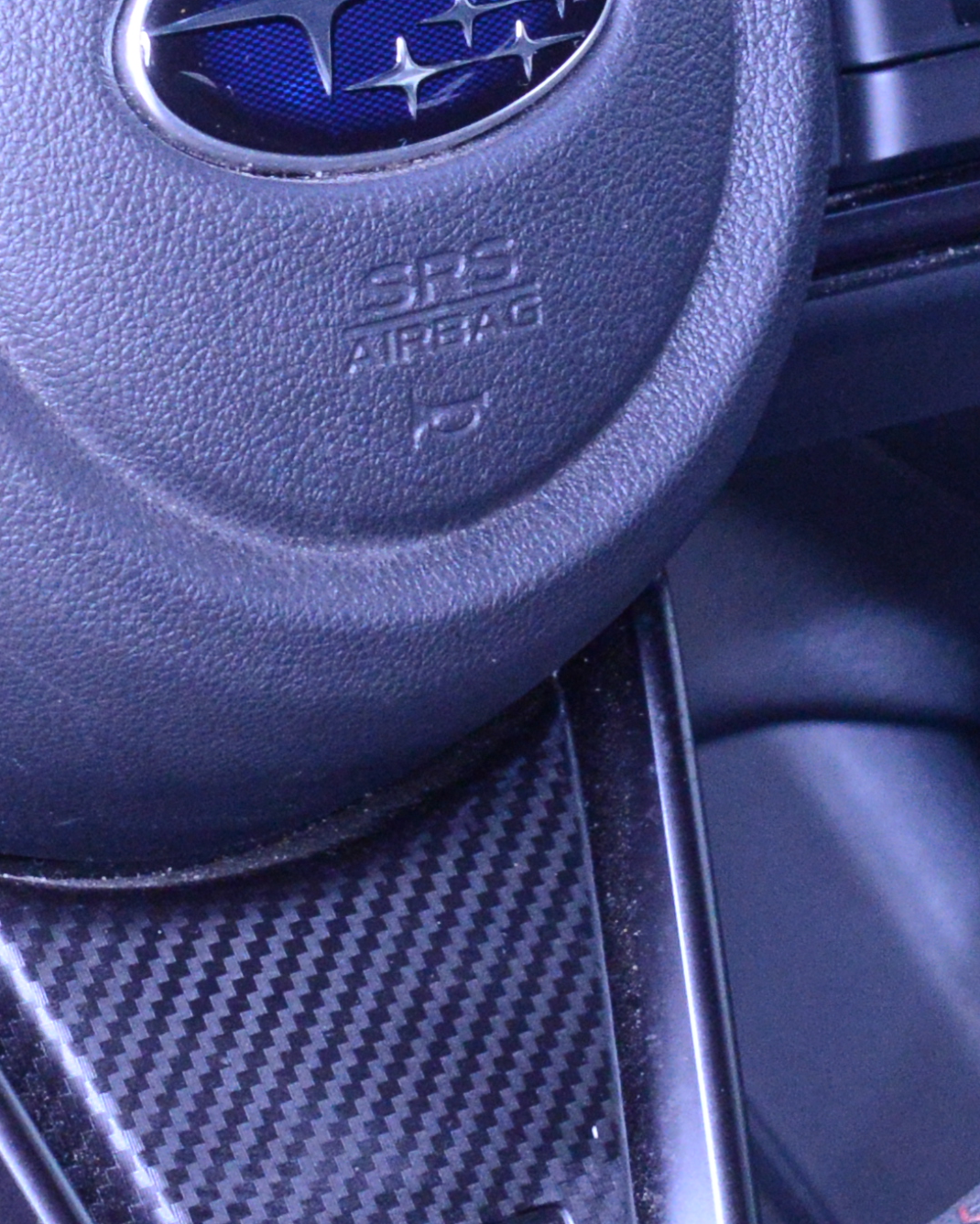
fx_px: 8989
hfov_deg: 6.2
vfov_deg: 7.7
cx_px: 240
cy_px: -138
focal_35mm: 248
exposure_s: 1/250
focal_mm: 48
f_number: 8
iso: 3200
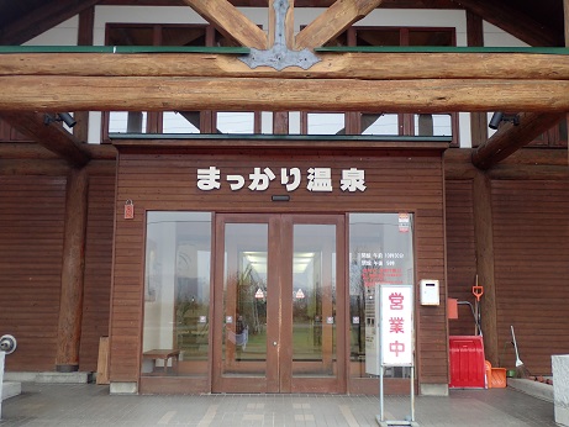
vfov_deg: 36.0
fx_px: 658
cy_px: 214
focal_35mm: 40
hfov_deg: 46.8
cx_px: 284
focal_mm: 7.34
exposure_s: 1/60
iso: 200
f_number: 2.8
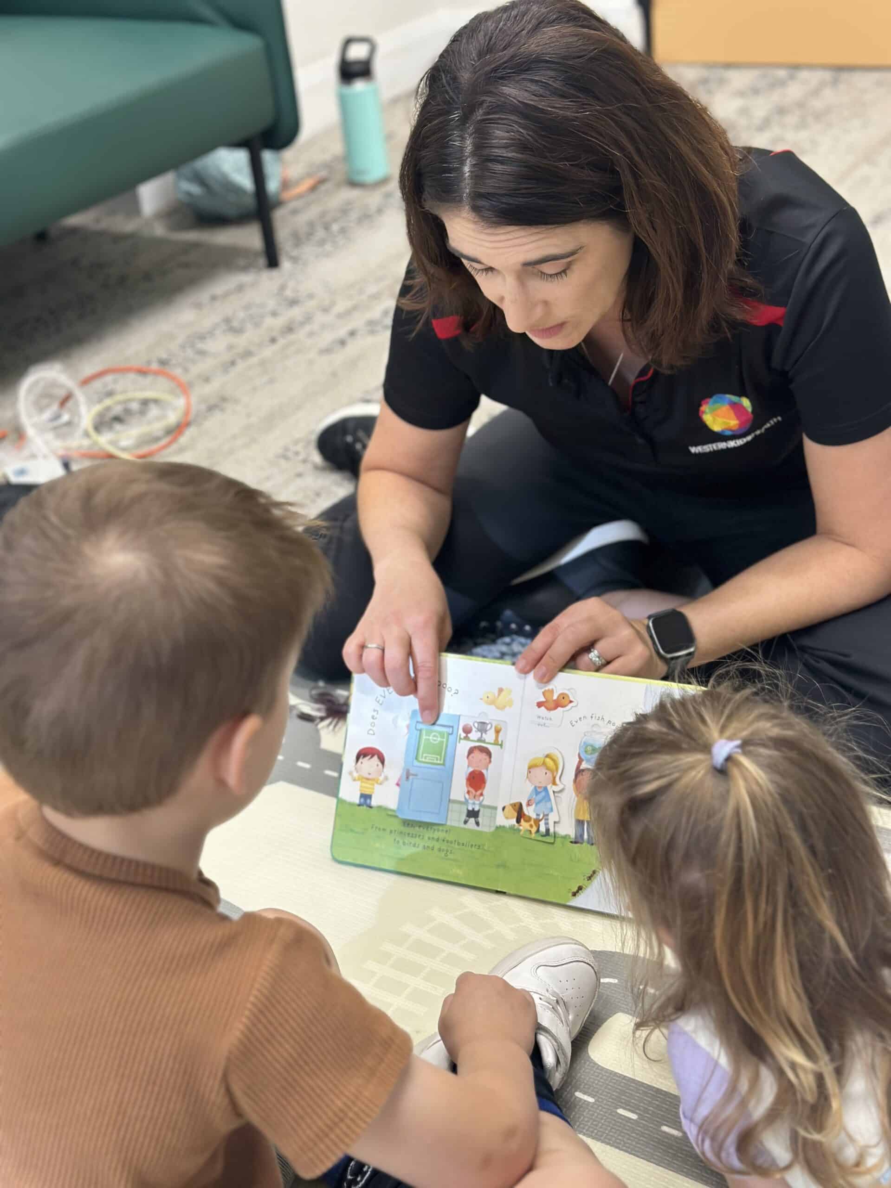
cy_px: 594
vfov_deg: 39.7
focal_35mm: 48
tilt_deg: -30.5
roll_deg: +6.1
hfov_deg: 30.3
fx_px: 1647
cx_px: 446
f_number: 1.78
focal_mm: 6.86
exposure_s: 1/50
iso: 100
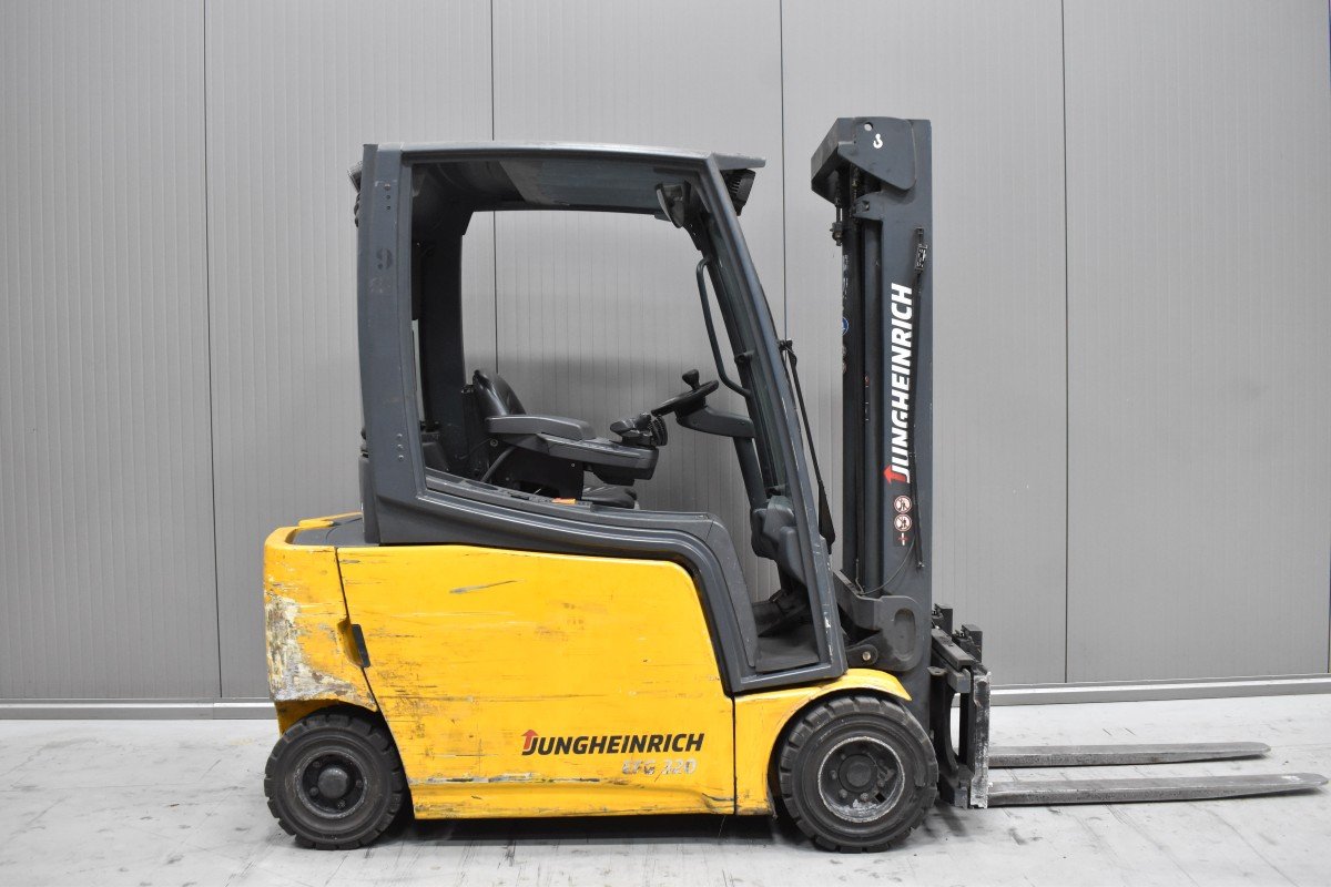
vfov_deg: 41.7
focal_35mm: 32
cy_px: 444
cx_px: 666
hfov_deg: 59.5
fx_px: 1165
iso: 1600
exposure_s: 1/25
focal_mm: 21
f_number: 5
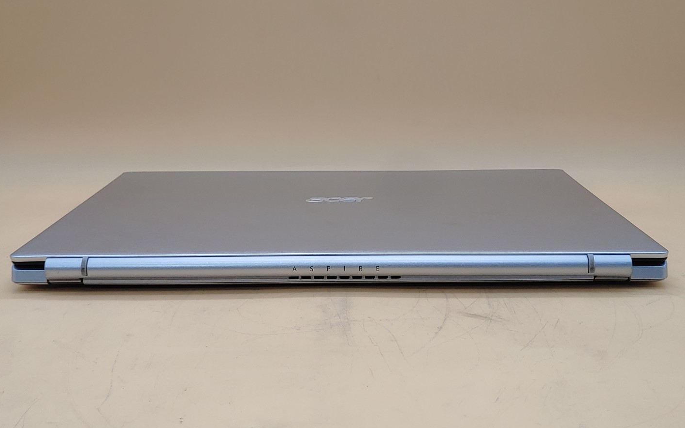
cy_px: 168
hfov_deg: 47.2
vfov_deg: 30.5
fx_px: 784
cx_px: 337
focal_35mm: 42
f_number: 1.8
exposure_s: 1/172
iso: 50
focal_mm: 4.36
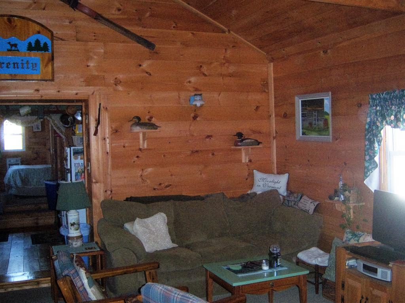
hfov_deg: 51.4
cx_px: 202
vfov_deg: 39.6
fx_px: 421
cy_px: 152
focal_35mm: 36
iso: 160
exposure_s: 1/60
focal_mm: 7.5
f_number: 2.8
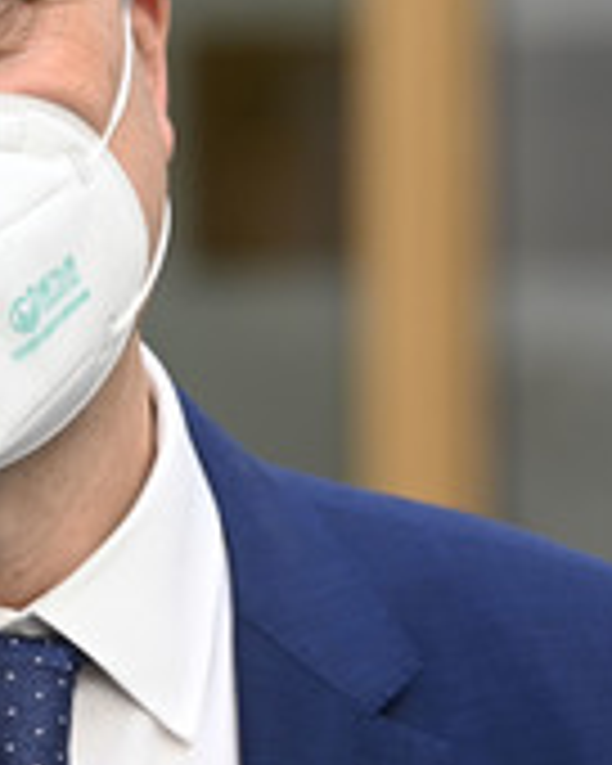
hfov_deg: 3.7
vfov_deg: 4.6
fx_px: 9577
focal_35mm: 423
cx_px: -74
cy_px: 180
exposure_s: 1/400
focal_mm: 170
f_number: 5.6
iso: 1600
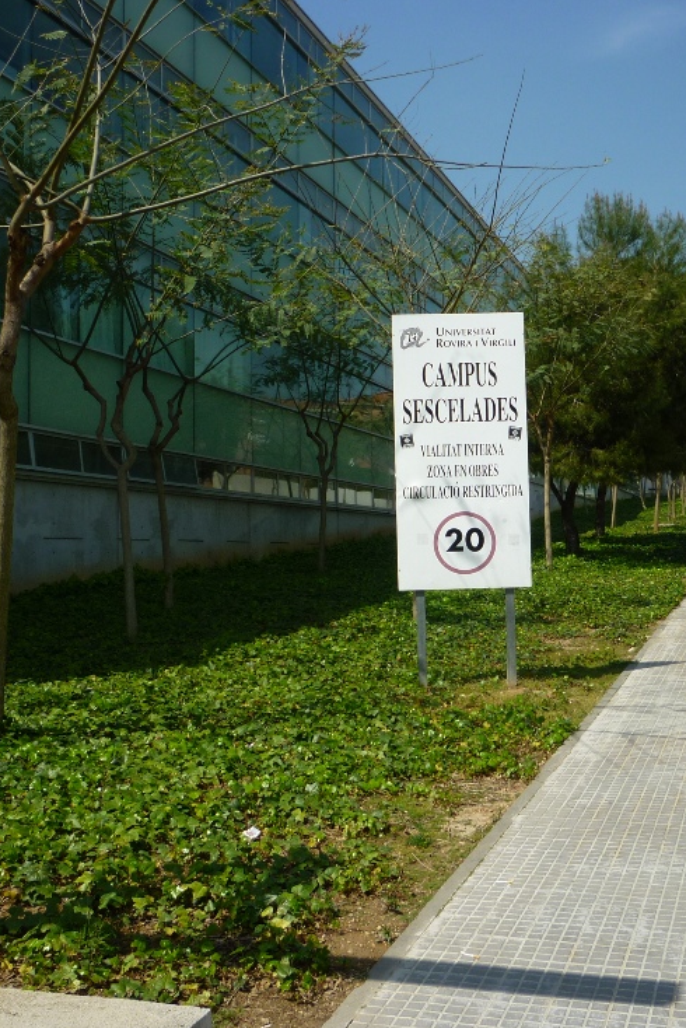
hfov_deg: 32.2
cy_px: 516
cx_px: 487
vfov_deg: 47.4
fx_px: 1171
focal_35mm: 41
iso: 80
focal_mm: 5.2
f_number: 4
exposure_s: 1/800
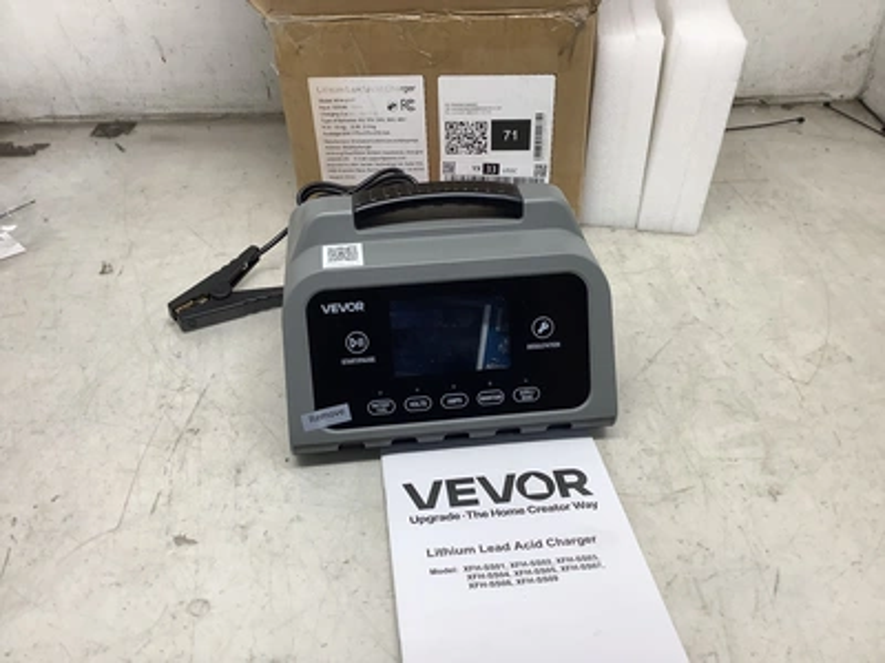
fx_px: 793
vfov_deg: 45.4
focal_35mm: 31
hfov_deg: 58.4
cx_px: 442
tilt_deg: -35.0
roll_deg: +0.4
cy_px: 332
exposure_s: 1/120
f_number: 2.4
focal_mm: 3.3
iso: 80
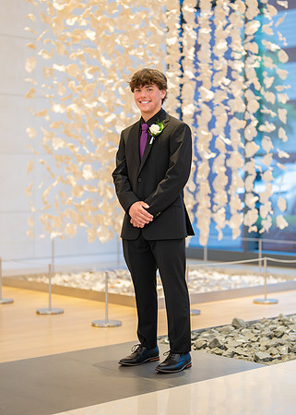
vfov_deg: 26.2
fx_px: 893
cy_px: 210
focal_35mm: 76
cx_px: 156
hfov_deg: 18.8
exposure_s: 1/800
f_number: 1.2
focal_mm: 50
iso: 800
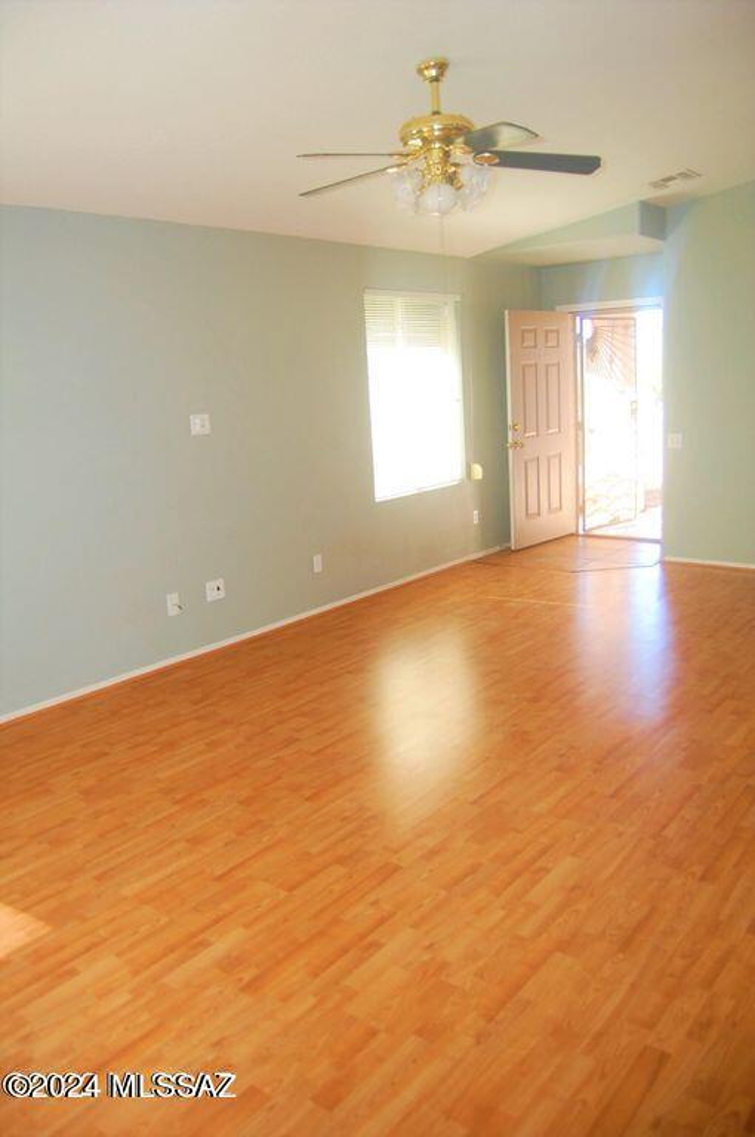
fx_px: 852
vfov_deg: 67.4
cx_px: 378
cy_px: 568
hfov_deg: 47.8
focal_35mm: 27
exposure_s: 1/160
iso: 400
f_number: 3.5
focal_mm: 18
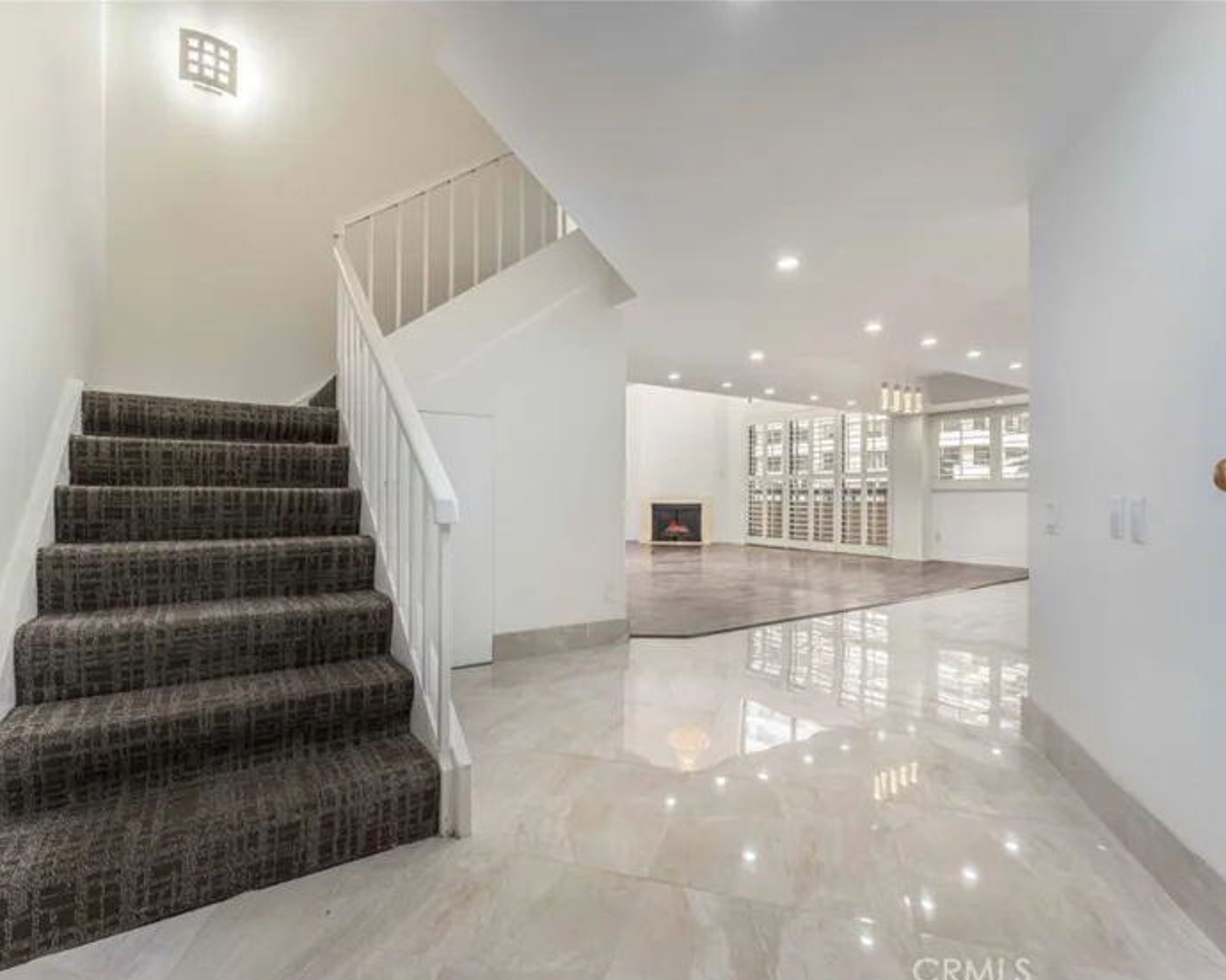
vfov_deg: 80.4
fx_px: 581
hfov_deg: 93.1
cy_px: 495
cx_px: 633
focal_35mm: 16
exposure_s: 1/40
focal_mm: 14
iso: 320
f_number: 9
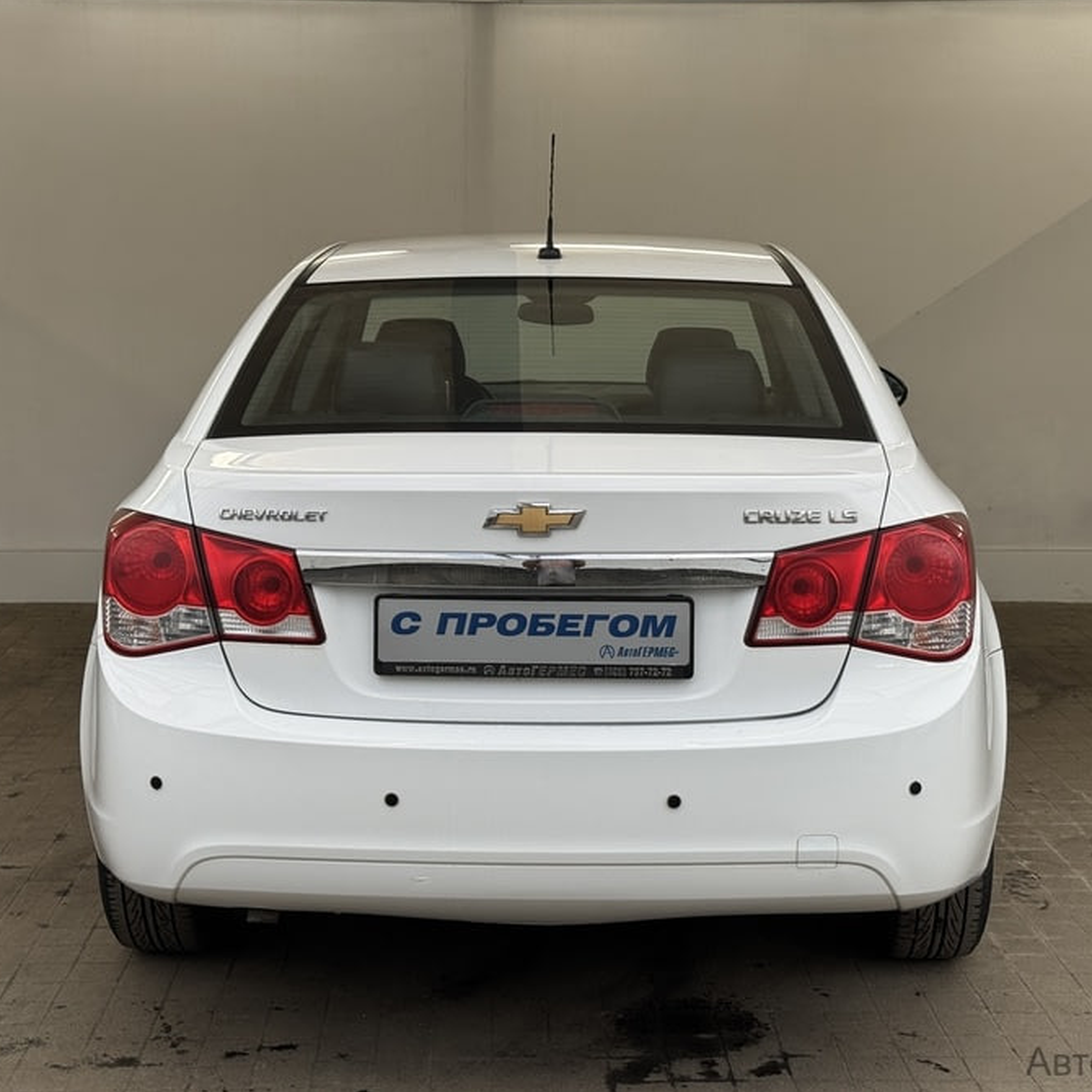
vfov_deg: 30.0
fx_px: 2034
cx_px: 553
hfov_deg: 30.0
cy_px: 544
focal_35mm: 57
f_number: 1.78
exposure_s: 1/593
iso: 64
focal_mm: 6.76
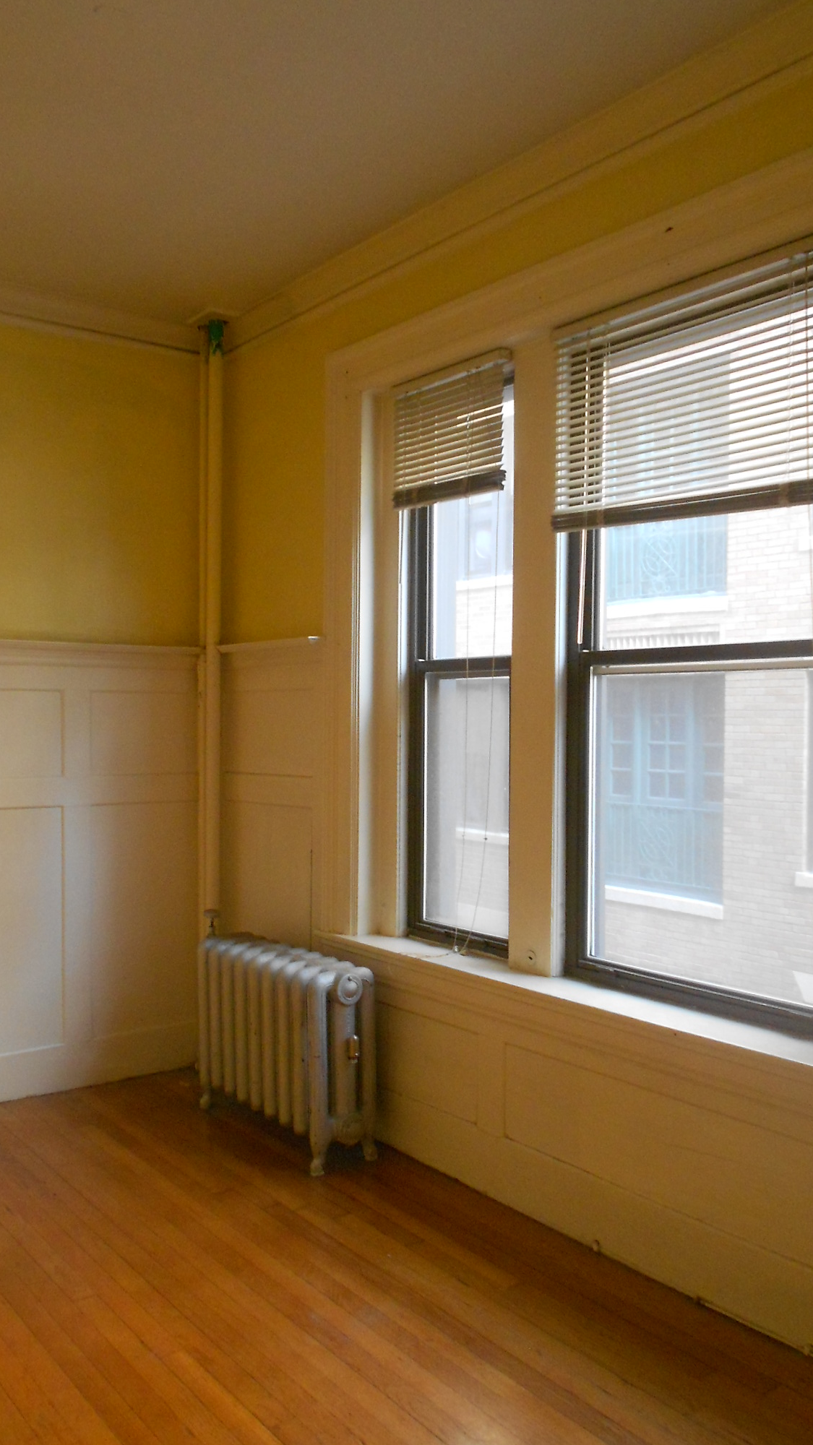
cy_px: 738
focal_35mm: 29
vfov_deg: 66.1
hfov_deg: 40.1
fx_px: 1111
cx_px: 358
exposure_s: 1/30
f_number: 3.2
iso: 320
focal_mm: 4.6
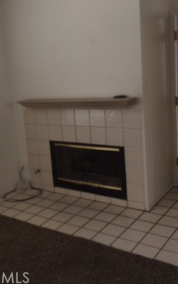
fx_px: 326
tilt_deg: -16.6
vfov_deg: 47.2
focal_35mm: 42
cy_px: 141
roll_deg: +5.0
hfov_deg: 30.2
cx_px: 50
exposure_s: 1/30
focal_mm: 4.15
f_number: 2.2
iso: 80
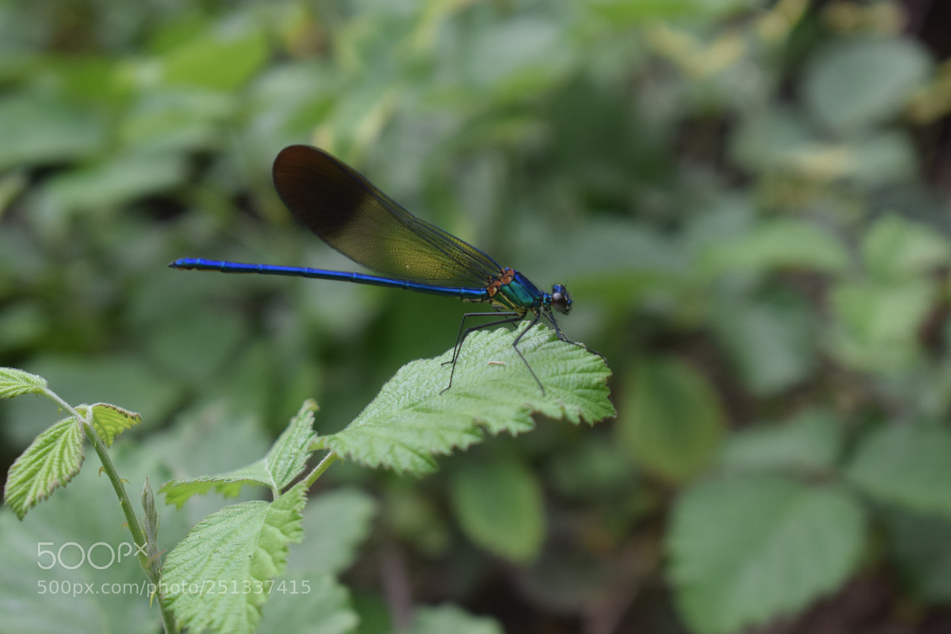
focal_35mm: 82
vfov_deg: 16.5
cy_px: 317
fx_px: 2179
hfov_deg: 24.6
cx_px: 476
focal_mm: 55
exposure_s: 1/640
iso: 400
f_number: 5.6
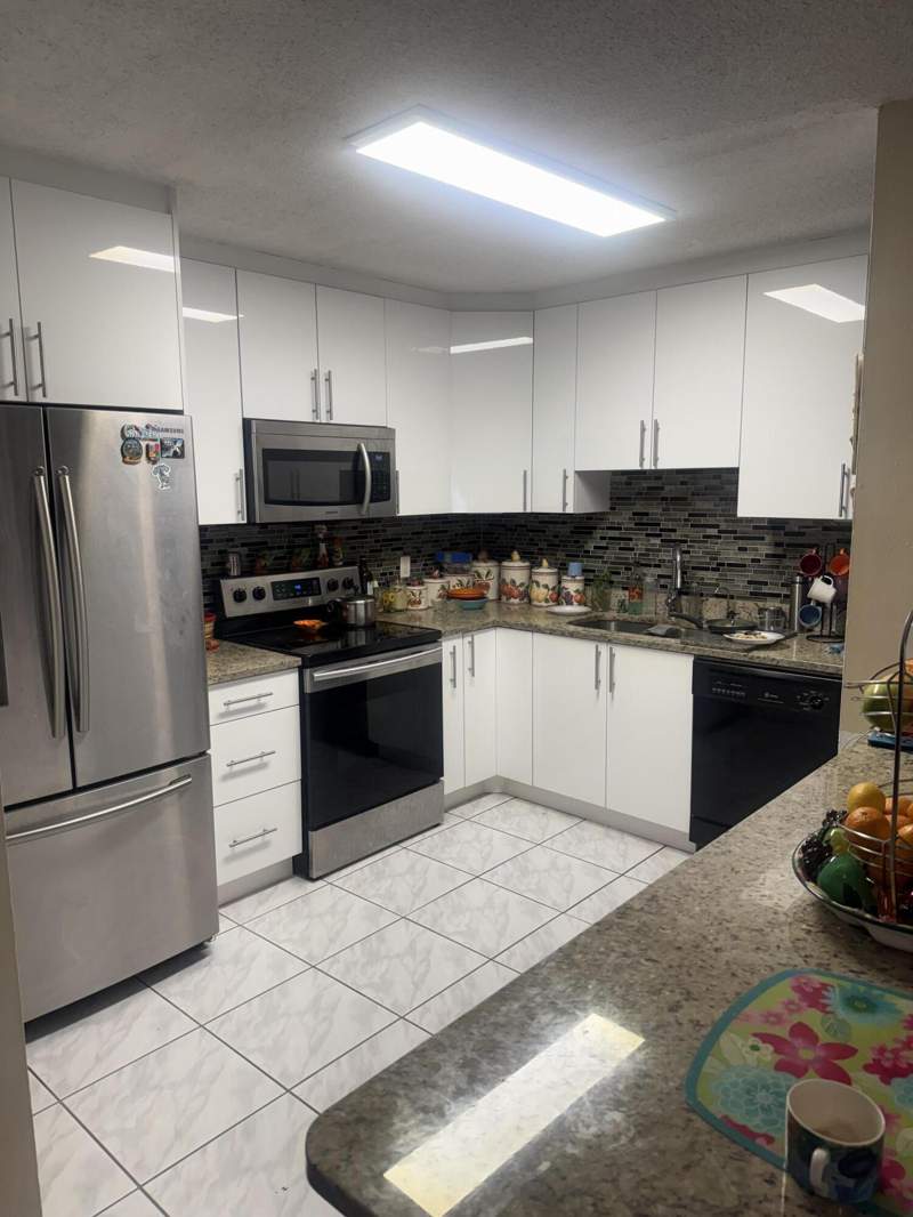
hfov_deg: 56.8
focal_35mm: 24
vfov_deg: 71.6
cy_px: 608
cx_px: 456
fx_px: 844
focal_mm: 6.76
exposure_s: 1/120
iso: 125
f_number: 1.78
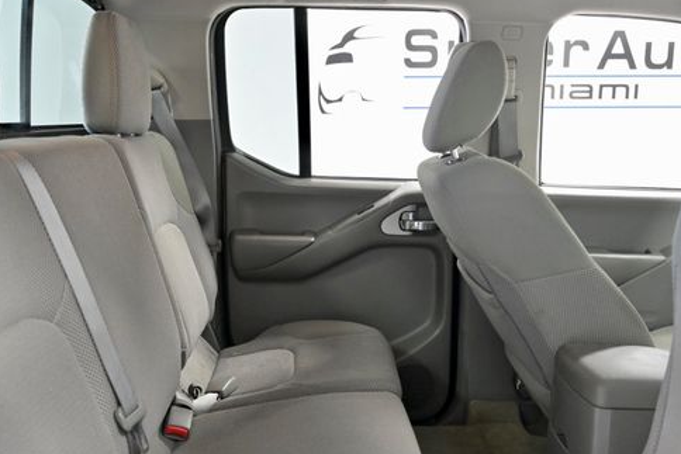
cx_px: 333
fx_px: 700
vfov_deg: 35.9
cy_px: 264
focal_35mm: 37
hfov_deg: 51.9
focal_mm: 28
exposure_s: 1/100
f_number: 4.5
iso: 2500
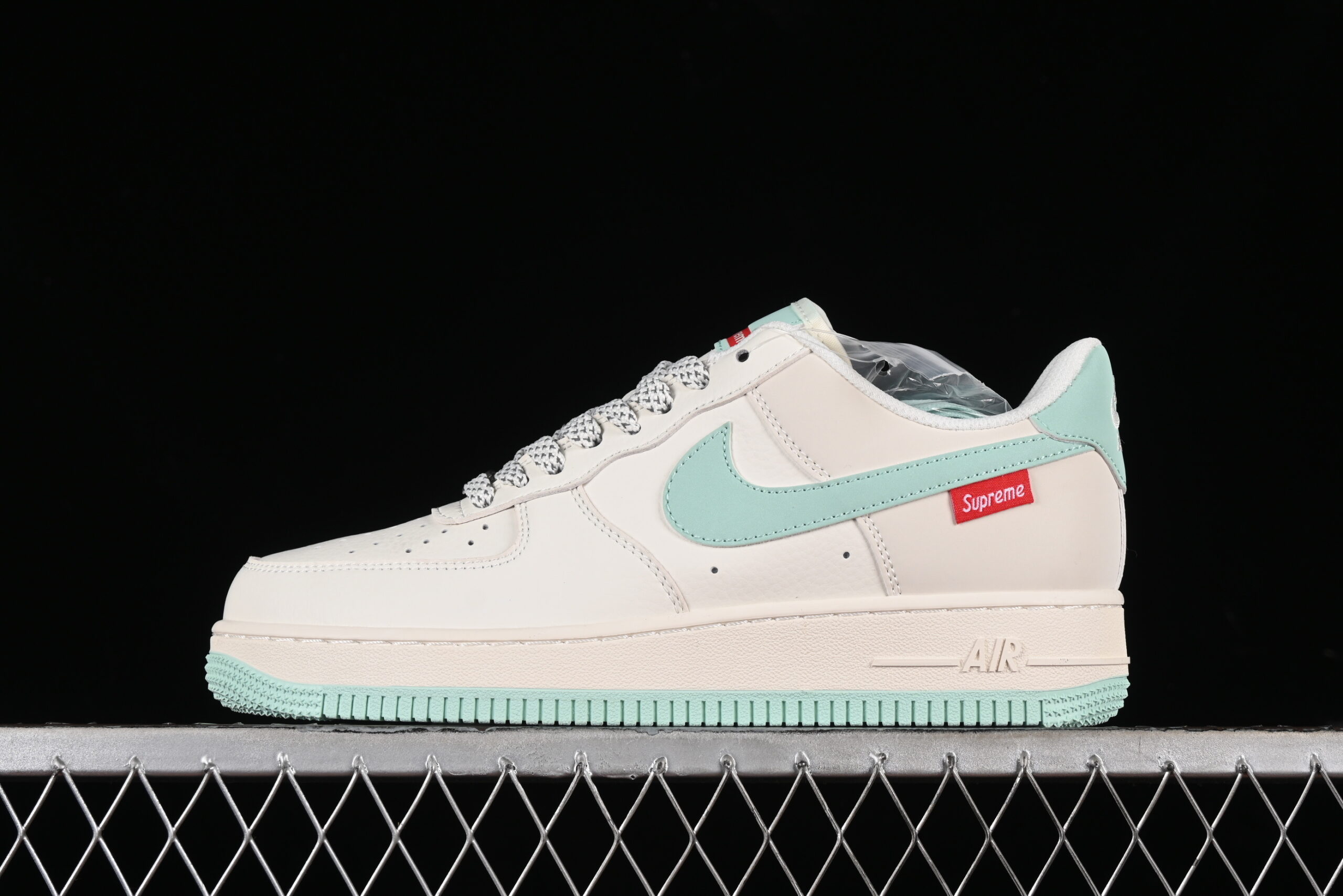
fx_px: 2798
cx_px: 672
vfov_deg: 18.2
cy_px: 448
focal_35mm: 75
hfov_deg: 27.0
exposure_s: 1/100
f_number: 8
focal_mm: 50
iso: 160
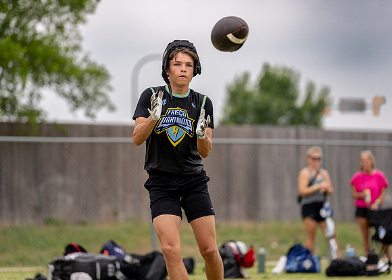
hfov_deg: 12.0
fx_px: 1859
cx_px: 196
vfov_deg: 8.6
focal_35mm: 167
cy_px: 140
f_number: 2.8
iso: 200
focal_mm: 152
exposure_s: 1/2000
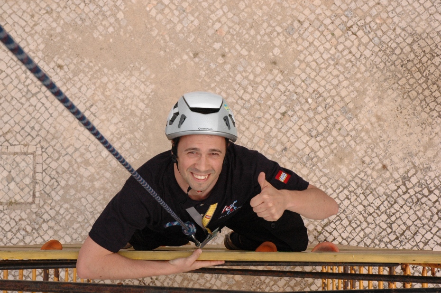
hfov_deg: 26.7
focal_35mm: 76
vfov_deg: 17.9
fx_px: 930
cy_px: 153
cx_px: 205
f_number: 13
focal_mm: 46
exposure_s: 1/640
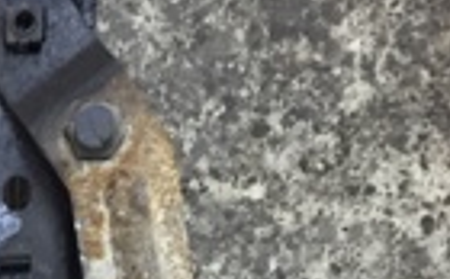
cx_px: -238
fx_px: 1726
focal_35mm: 141
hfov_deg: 13.9
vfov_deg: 8.3
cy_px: 731
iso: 125
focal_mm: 4.15
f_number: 2.2
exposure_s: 1/33
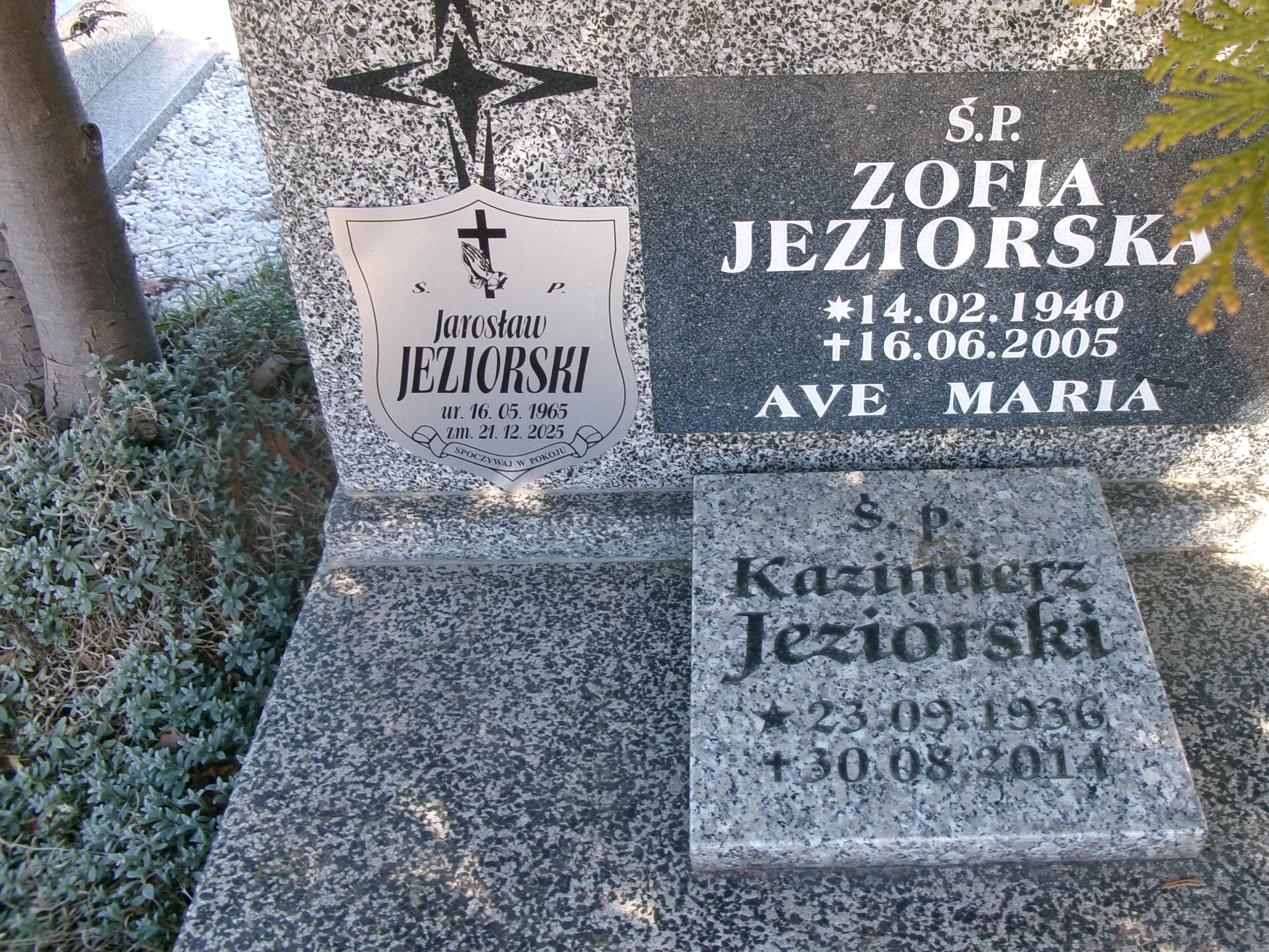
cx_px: 740
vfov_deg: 40.6
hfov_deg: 52.4
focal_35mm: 35
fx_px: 1283
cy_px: 395
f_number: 3.9
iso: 100
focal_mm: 5.1
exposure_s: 1/70
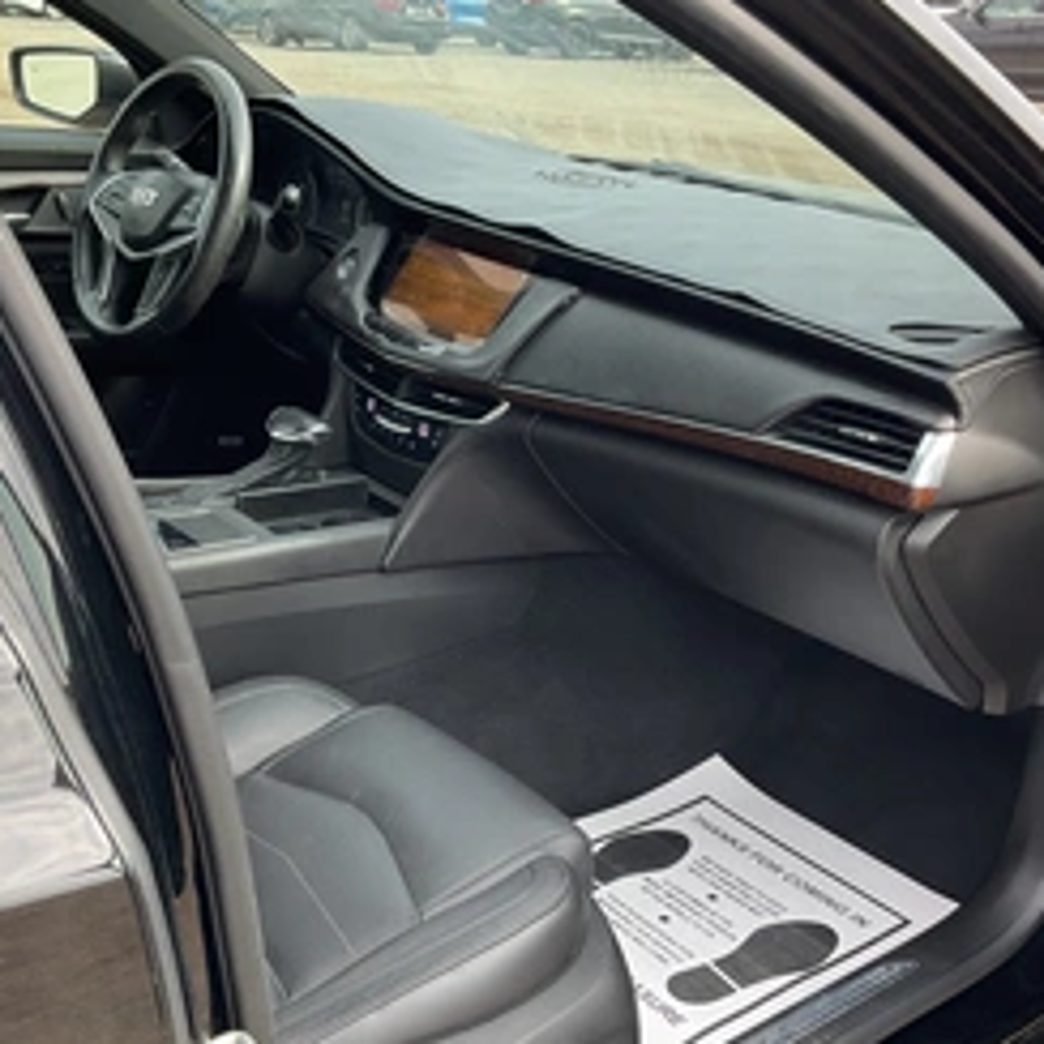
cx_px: 582
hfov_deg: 40.0
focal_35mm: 42
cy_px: 590
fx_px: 1433
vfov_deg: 40.0
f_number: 1.8
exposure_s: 1/176
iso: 20
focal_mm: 3
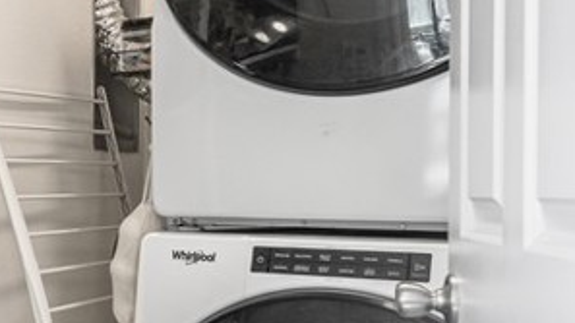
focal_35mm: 65
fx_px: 991
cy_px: 209
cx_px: -300
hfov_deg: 24.6
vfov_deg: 18.5
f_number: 7.1
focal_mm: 12
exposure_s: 1/10
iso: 320
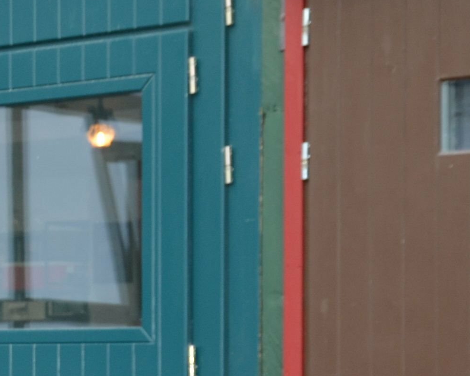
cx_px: -184
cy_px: 362
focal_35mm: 168
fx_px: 2337
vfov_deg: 9.1
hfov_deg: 11.1
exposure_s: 1/125
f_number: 4.2
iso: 400
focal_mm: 32
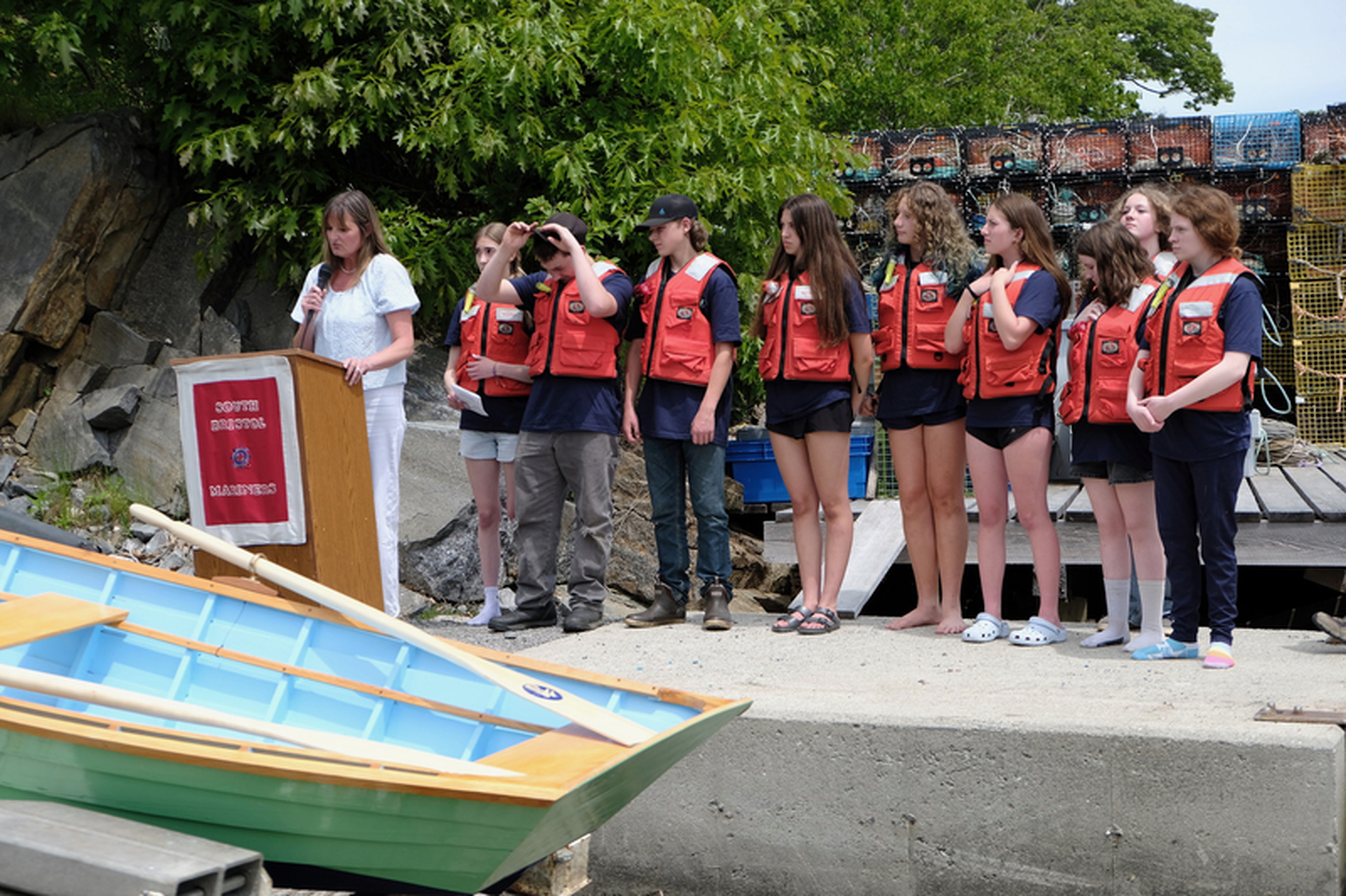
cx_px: 673
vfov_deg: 22.3
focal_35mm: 61
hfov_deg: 32.9
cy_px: 448
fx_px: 2280
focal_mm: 40.7
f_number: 4
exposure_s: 1/950
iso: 160
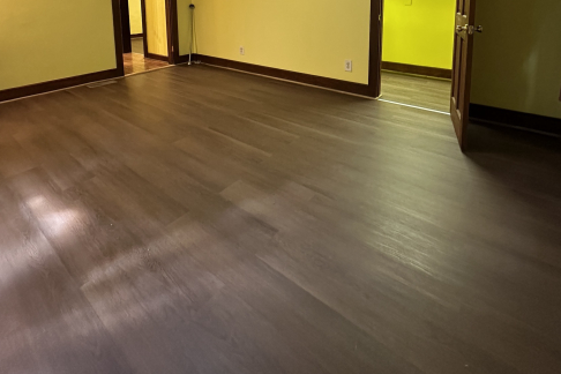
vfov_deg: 53.6
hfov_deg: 84.0
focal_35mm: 20
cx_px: 279
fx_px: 312
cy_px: 33
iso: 800
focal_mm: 2.22
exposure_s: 1/60
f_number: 2.2
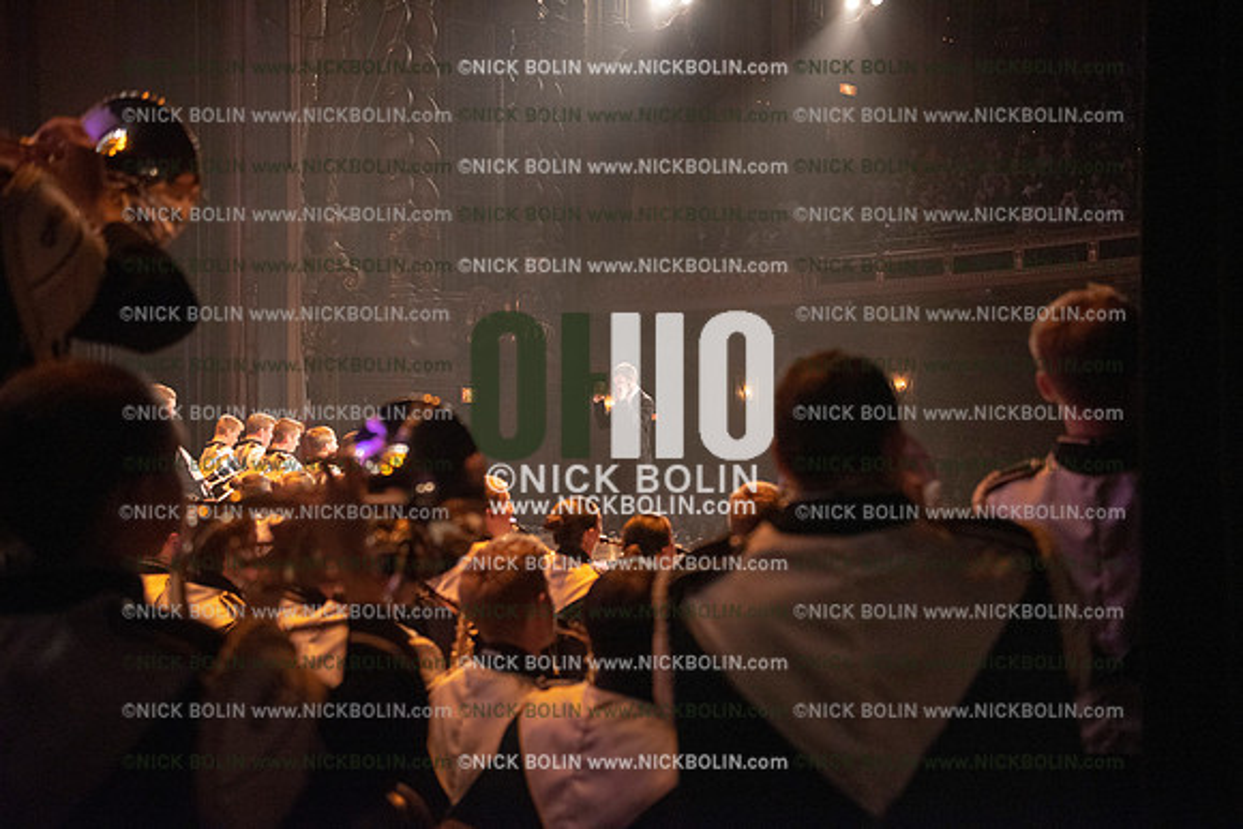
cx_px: 622
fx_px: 1381
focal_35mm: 40
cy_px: 414
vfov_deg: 33.4
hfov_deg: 48.4
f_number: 2.8
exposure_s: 1/200
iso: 2000
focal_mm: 40
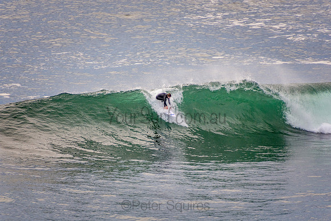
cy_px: 110
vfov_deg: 2.3
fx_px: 5518
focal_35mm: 600
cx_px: 166
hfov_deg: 3.4
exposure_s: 1/800
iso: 500
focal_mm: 400
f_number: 5.6
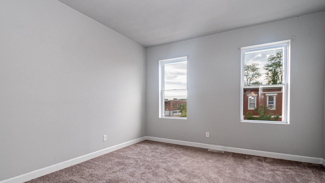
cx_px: 162
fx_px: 147
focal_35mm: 17
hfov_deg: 95.9
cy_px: 108
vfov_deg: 63.5
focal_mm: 10
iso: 320
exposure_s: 1/40
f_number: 6.3
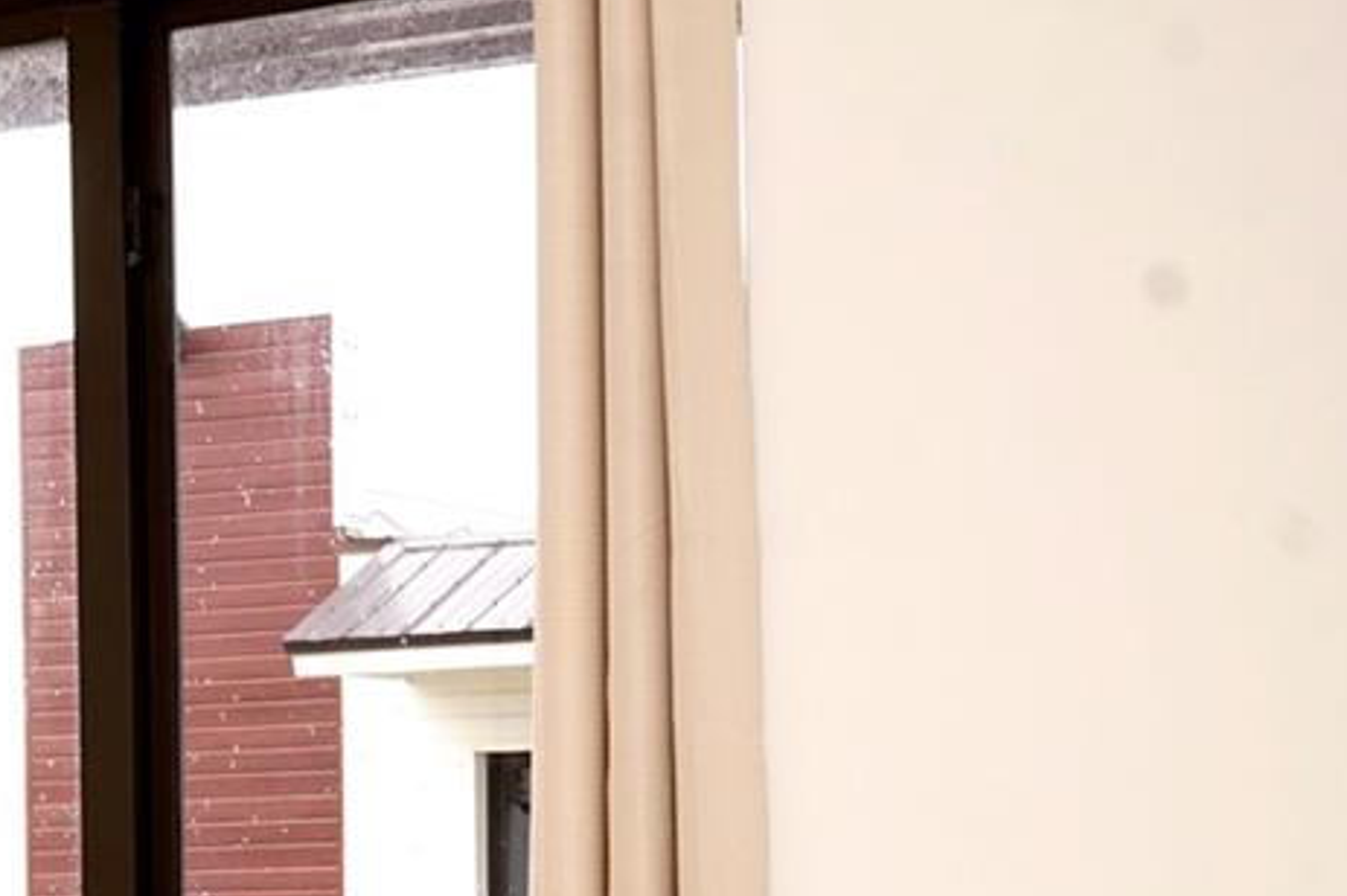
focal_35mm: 121
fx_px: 4524
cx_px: -922
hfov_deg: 15.1
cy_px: 1271
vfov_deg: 11.0
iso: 500
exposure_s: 1/125
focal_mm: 35
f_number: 8
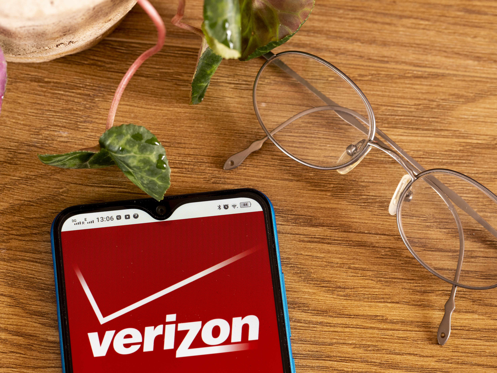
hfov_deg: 16.4
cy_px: 186
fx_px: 1723
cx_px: 248
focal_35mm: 120
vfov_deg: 12.3
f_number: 4.5
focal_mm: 60
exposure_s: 1/10
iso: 200
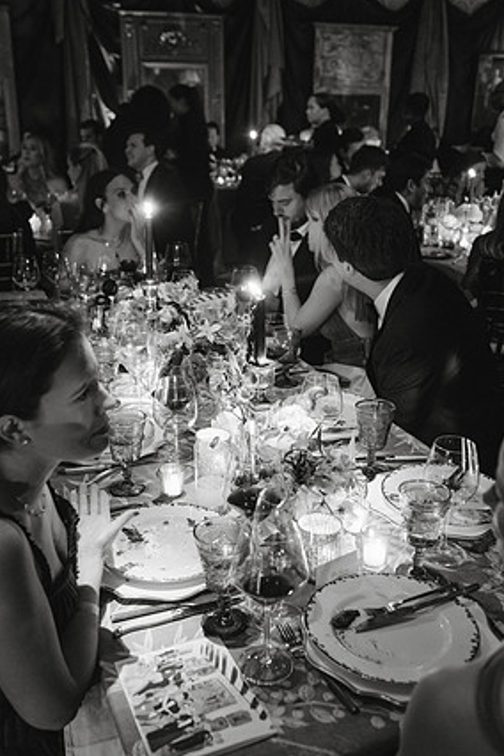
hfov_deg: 35.9
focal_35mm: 37
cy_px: 378
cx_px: 261
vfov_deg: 51.9
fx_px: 777
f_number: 4
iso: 3200
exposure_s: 1/20
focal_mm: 35
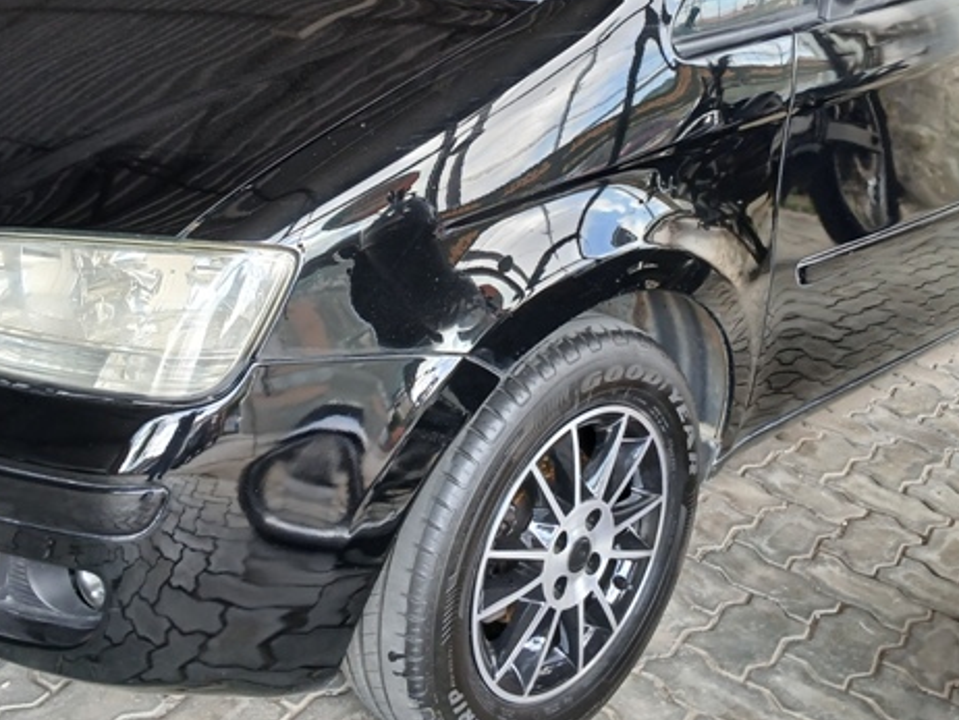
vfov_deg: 31.4
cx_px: 438
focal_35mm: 45
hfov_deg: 42.0
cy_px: 147
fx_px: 1247
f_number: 1.8
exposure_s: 1/60
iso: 64
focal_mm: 3.98
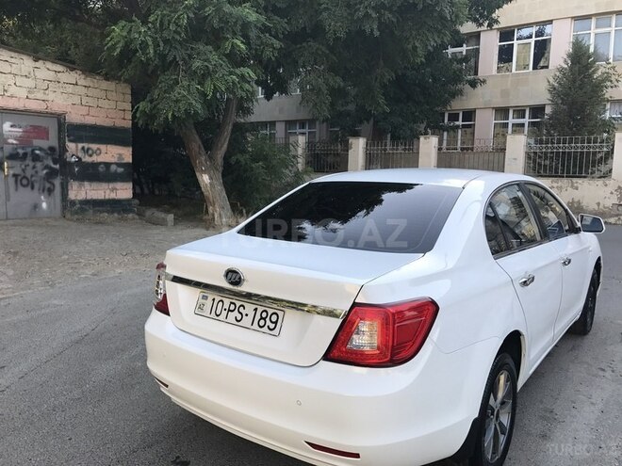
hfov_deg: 63.4
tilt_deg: -5.8
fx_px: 503
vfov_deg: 49.7
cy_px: 233
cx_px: 311
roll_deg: -0.8
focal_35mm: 28
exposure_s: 1/469
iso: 20
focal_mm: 3.99
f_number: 1.8
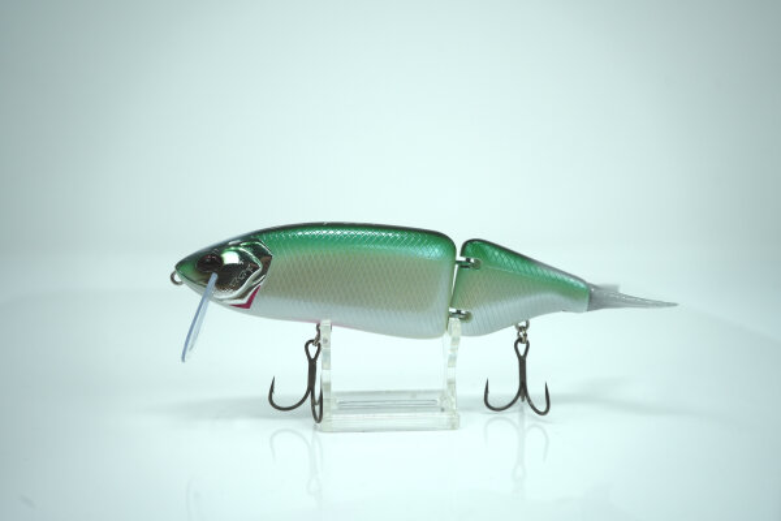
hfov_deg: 54.4
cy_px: 260
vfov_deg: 37.9
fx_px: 759
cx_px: 390
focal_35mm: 35
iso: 200
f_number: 5.6
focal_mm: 35
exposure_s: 1/250
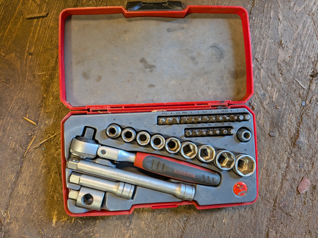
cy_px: 119
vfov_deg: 56.8
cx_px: 159
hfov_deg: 71.6
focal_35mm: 24
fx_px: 220
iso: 377
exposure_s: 1/100
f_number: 1.7
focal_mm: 4.53
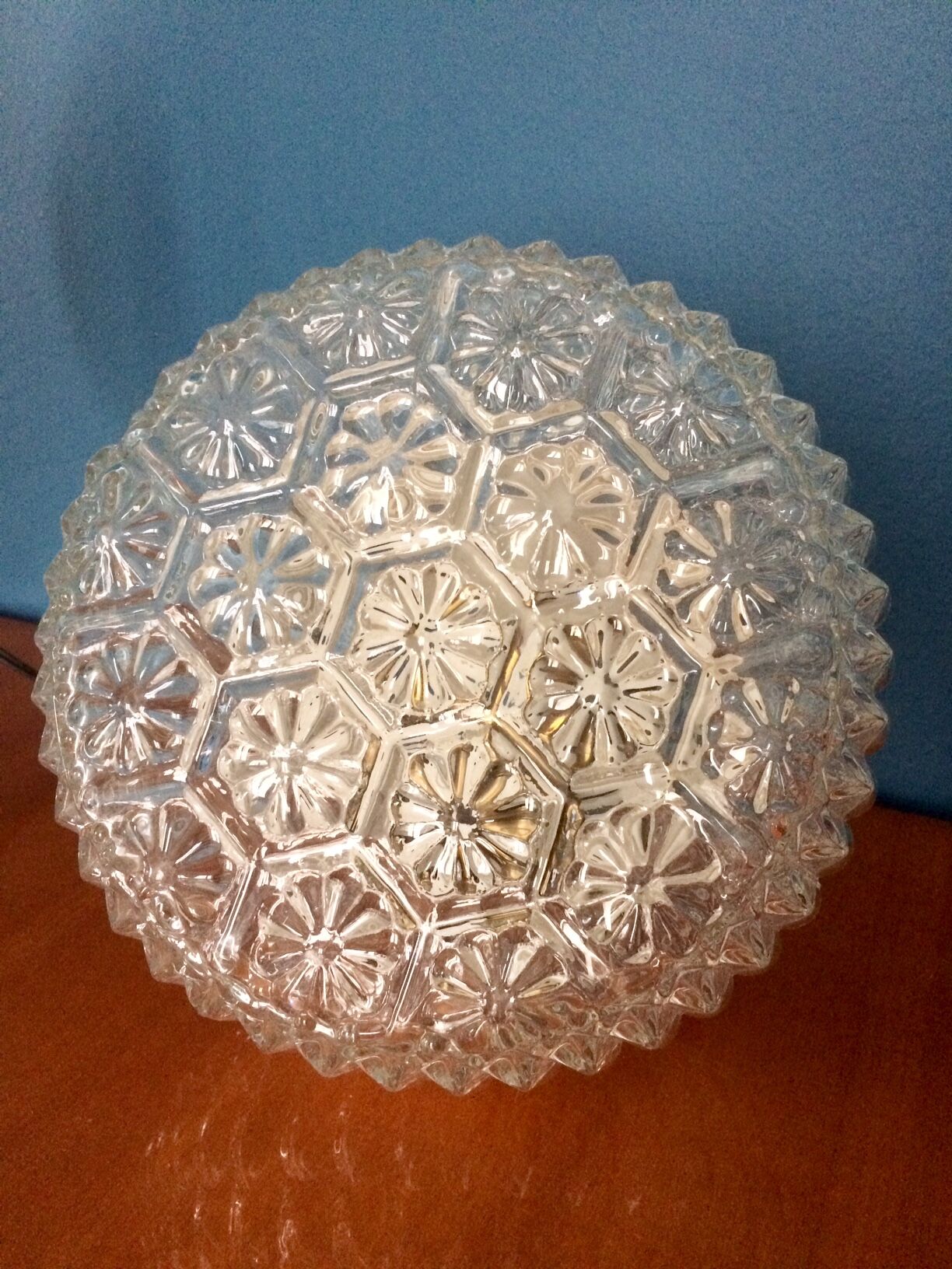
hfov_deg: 48.2
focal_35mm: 29
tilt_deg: -26.3
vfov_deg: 61.7
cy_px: 634
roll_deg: +2.8
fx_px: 1063
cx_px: 476
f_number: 2.2
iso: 320
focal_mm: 4.15
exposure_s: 1/25
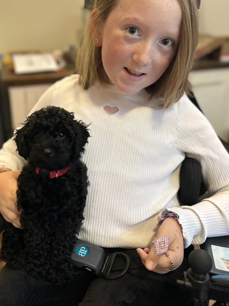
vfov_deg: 55.9
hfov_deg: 44.0
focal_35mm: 32
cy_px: 110
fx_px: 282
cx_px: 97
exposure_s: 1/30
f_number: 1.78
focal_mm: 6.86
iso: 800
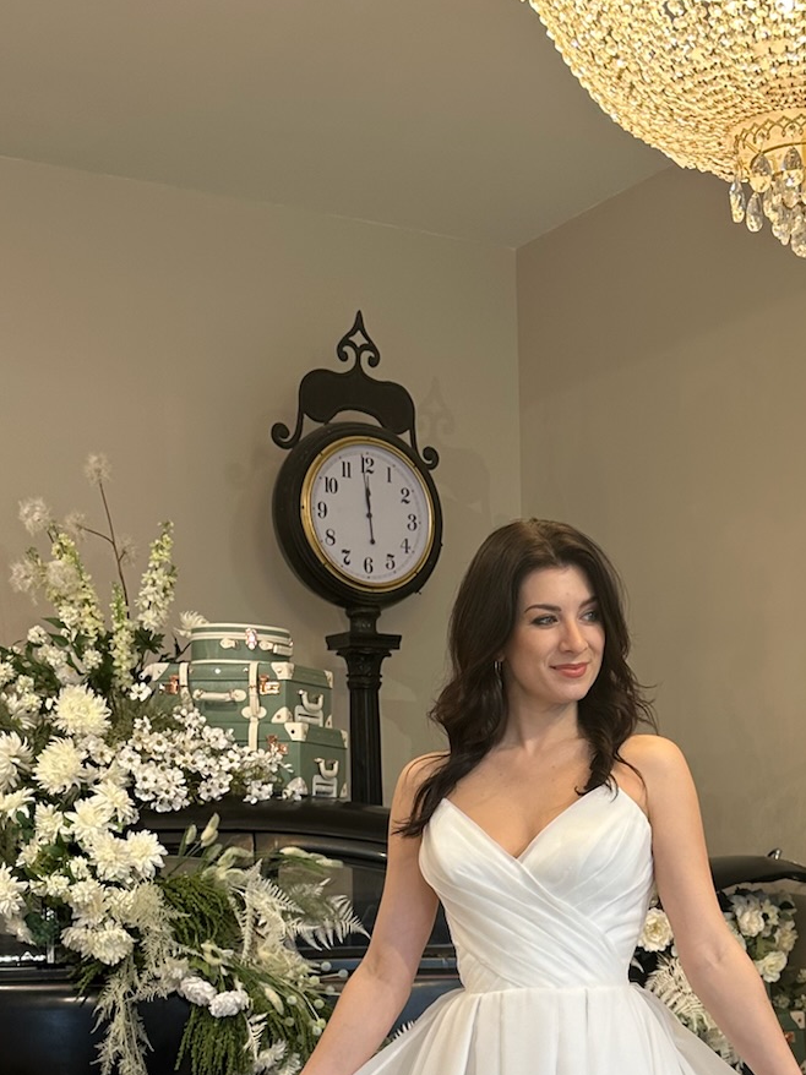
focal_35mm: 56
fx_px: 1739
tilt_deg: -4.0
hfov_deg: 25.9
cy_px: 954
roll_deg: +0.4
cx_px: 559
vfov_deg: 32.7
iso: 80
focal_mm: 6.86
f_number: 1.78
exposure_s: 1/127
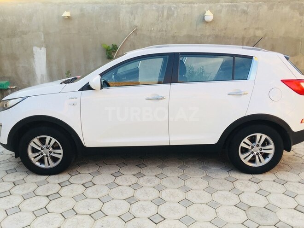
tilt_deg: -13.5
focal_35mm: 29
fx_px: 255
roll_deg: -0.3
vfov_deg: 48.2
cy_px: 114
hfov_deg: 61.7
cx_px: 152
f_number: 2.2
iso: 32
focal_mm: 4.15
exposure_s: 1/100
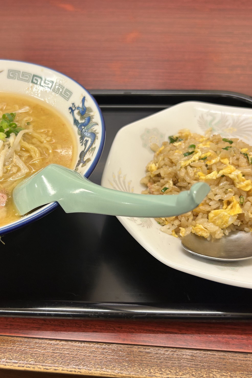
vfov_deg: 51.9
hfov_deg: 35.6
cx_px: 86
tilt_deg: -45.6
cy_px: 190
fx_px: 388
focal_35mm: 37
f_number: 1.5
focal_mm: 5.7
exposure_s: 1/60
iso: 80
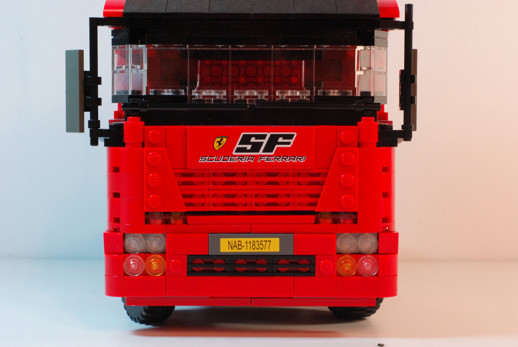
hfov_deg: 27.0
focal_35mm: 75
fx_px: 1080
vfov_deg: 18.2
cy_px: 174
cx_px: 259
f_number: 14
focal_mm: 50
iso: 800
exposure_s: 1/15
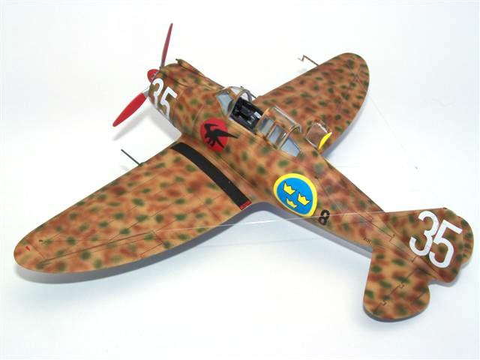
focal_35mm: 56
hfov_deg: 34.3
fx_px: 777
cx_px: 240
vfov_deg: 26.1
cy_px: 180
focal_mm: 9.3
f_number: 6.3
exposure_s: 1/640
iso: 64
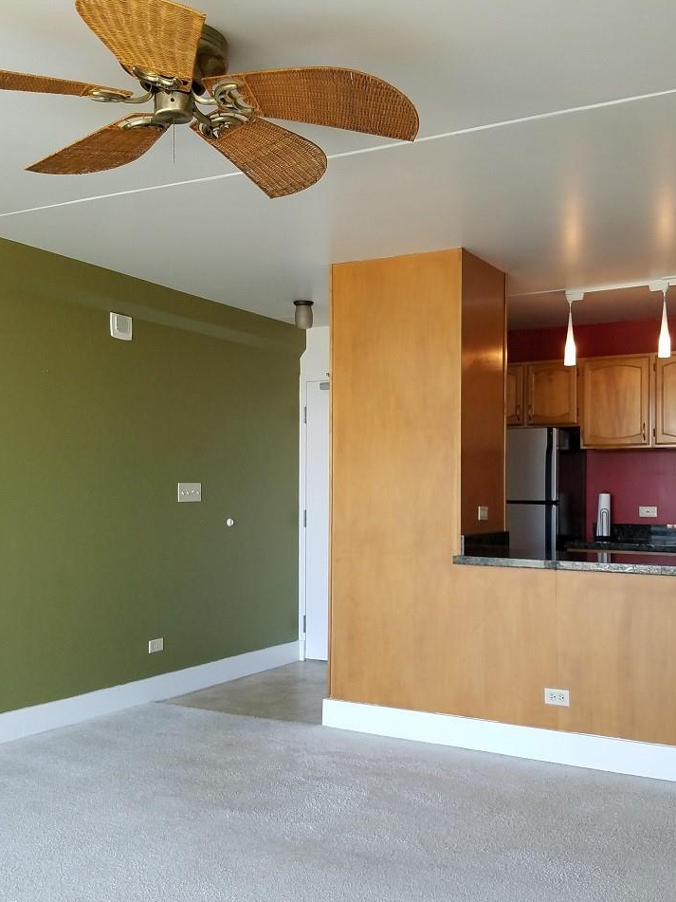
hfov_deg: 40.6
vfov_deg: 52.6
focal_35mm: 35
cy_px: 451
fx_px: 912
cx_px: 397
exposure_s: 1/120
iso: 100
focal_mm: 4.2
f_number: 1.7
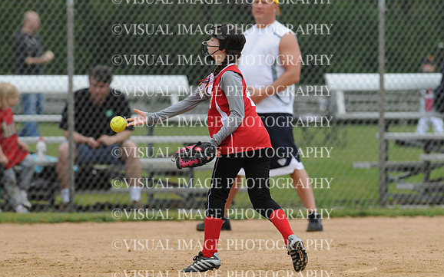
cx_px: 222
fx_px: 5565
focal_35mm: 460
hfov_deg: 4.6
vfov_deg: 2.9
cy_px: 137
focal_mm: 300
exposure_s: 1/4000
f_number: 4.5
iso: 640
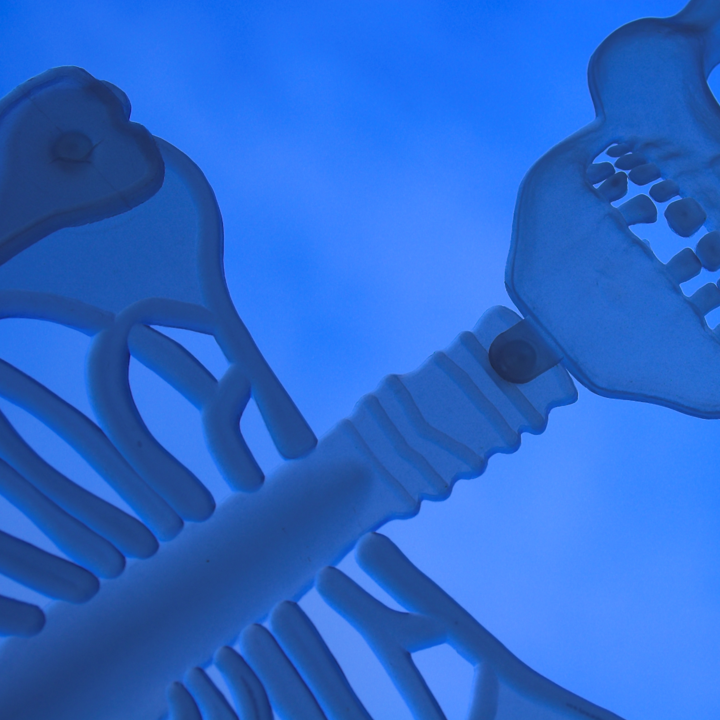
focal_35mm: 93
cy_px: 359
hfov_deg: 18.6
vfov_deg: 18.7
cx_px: 533
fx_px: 2188
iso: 200
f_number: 10
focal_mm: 48
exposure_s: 1/400
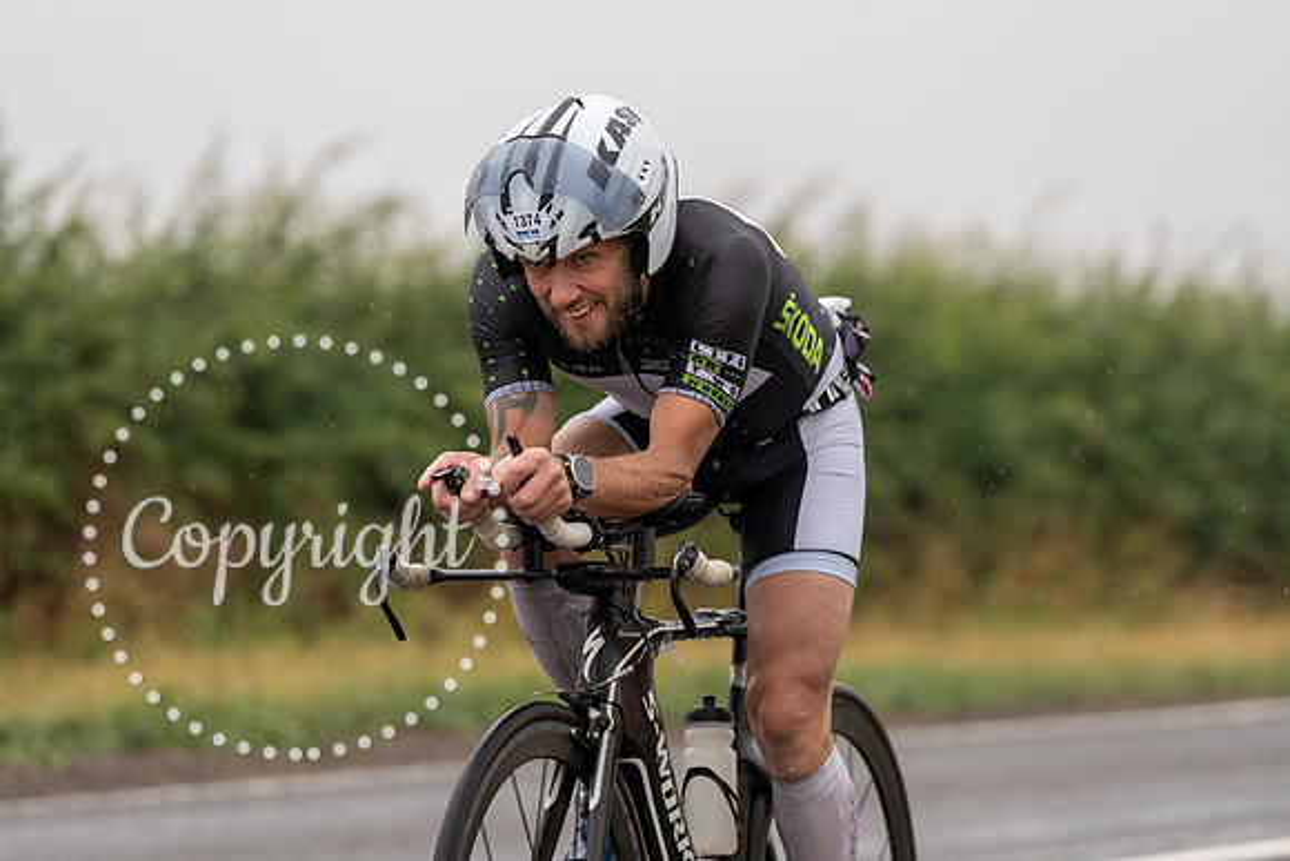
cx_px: 645
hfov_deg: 10.9
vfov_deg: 7.3
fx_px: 6738
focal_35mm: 188
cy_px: 430
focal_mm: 188
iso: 100
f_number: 4
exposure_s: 1/1000
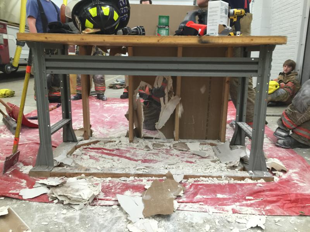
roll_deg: -2.3
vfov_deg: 48.2
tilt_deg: -13.9
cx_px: 155
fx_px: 260
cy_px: 116
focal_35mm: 29
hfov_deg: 61.7
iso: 125
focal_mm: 4.15
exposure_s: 1/30
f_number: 2.2
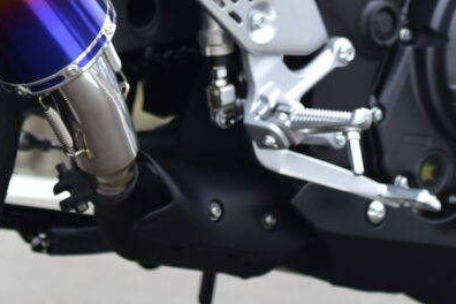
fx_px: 6080
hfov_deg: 4.3
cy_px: -245
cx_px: 235
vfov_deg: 2.9
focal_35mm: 480
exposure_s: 1/640
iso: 250
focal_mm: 95
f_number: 4
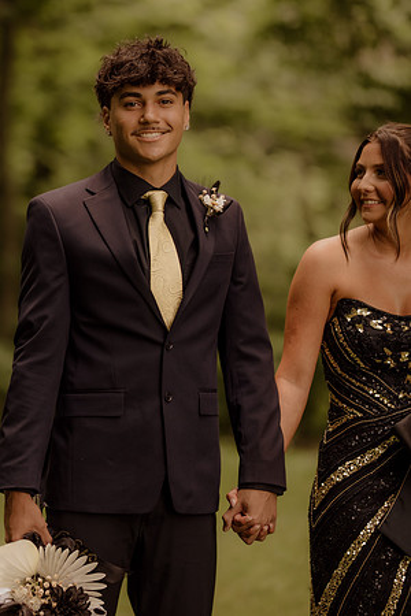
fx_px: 2183
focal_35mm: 128
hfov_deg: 10.7
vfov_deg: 16.1
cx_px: -6
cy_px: 308
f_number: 1.4
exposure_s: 1/1600
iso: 400
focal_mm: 85
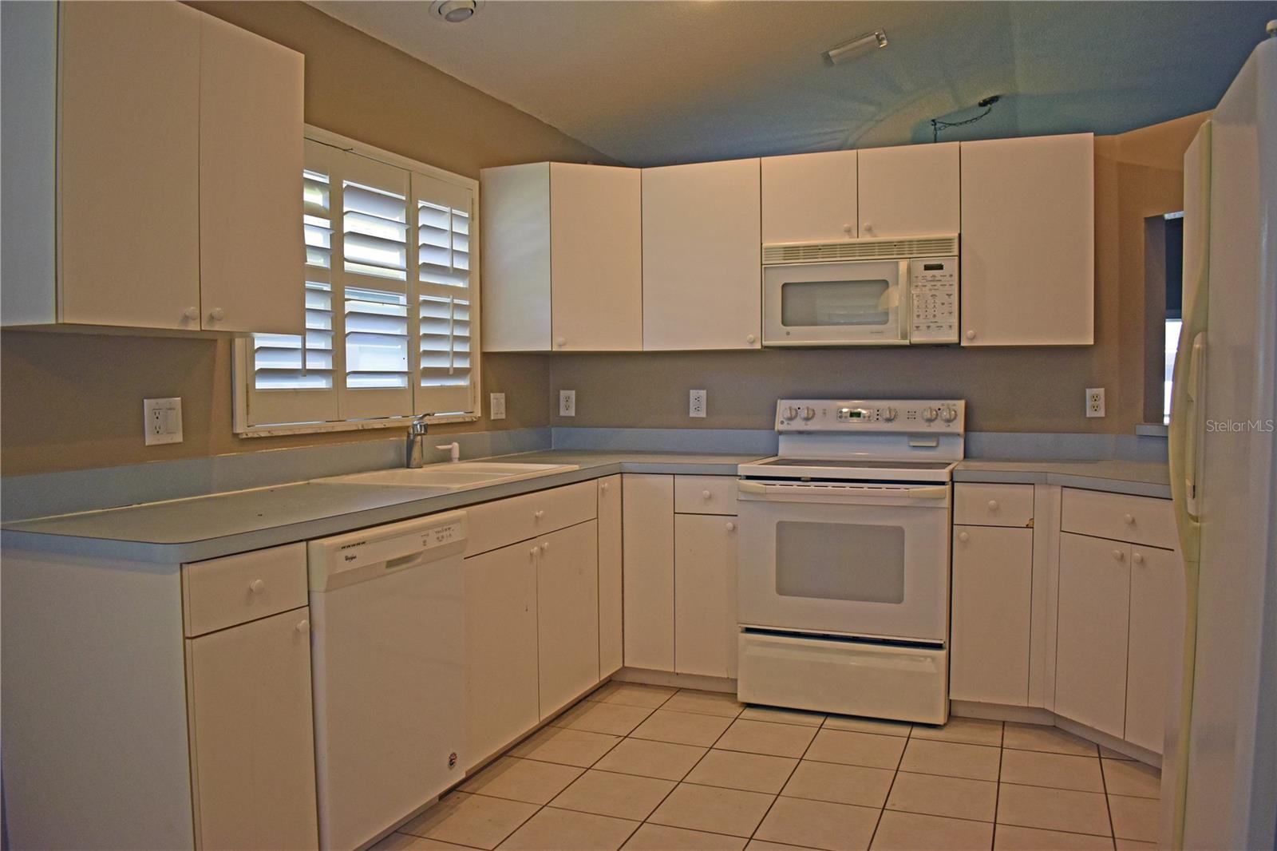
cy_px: 426
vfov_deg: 47.9
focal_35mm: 27
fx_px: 957
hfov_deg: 67.4
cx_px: 638
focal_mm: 18
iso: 640
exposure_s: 1/250
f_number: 3.5
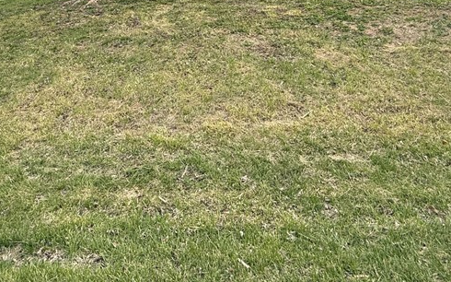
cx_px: 172
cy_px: -27
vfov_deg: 35.0
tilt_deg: +2.6
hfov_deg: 60.5
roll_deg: -1.9
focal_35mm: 31
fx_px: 381
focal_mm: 2.22
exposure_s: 1/742
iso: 50
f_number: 2.2
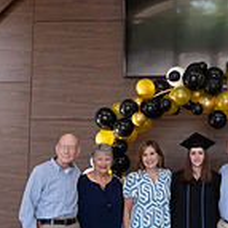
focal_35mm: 64
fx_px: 477
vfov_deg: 26.8
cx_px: 199
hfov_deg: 26.1
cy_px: 91
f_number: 4
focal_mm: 24
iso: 1600
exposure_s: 1/200
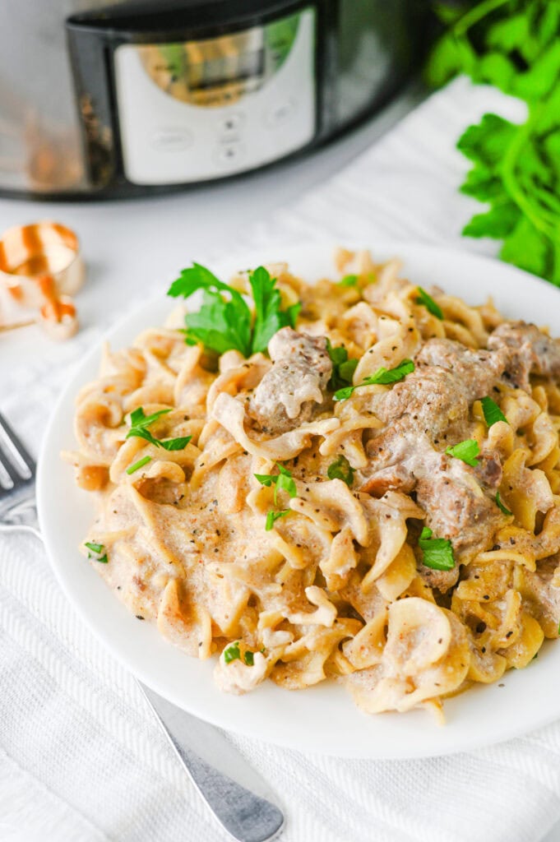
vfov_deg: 39.6
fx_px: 1169
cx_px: 280
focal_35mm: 50
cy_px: 421
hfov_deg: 26.9
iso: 200
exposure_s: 1/125
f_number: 4
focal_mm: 50
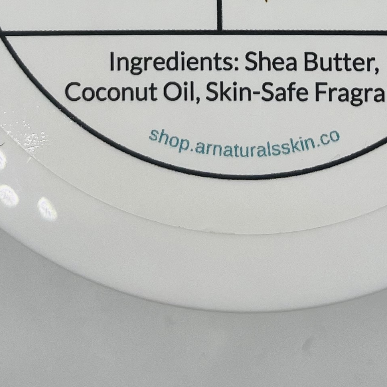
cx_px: 236
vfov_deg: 16.6
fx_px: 1214
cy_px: -186
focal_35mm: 96
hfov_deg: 18.1
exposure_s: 1/1957
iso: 50
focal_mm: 5.1
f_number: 1.6
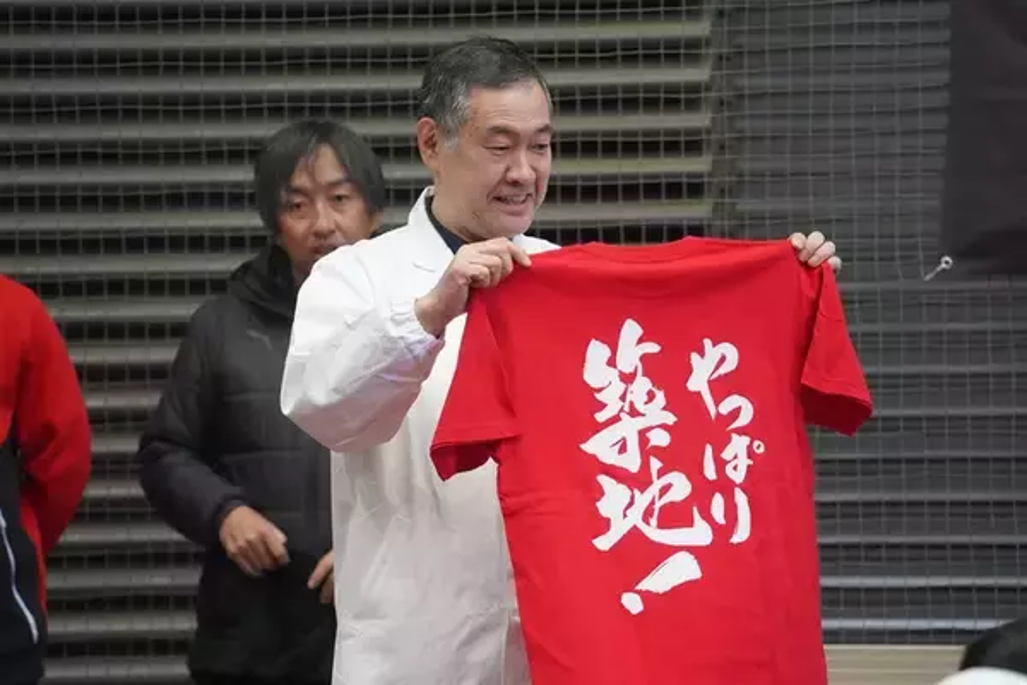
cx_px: 514
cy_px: 342
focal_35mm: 200
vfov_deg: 6.9
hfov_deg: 10.3
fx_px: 5705
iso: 8000
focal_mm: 200
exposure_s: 1/250
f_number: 5.6
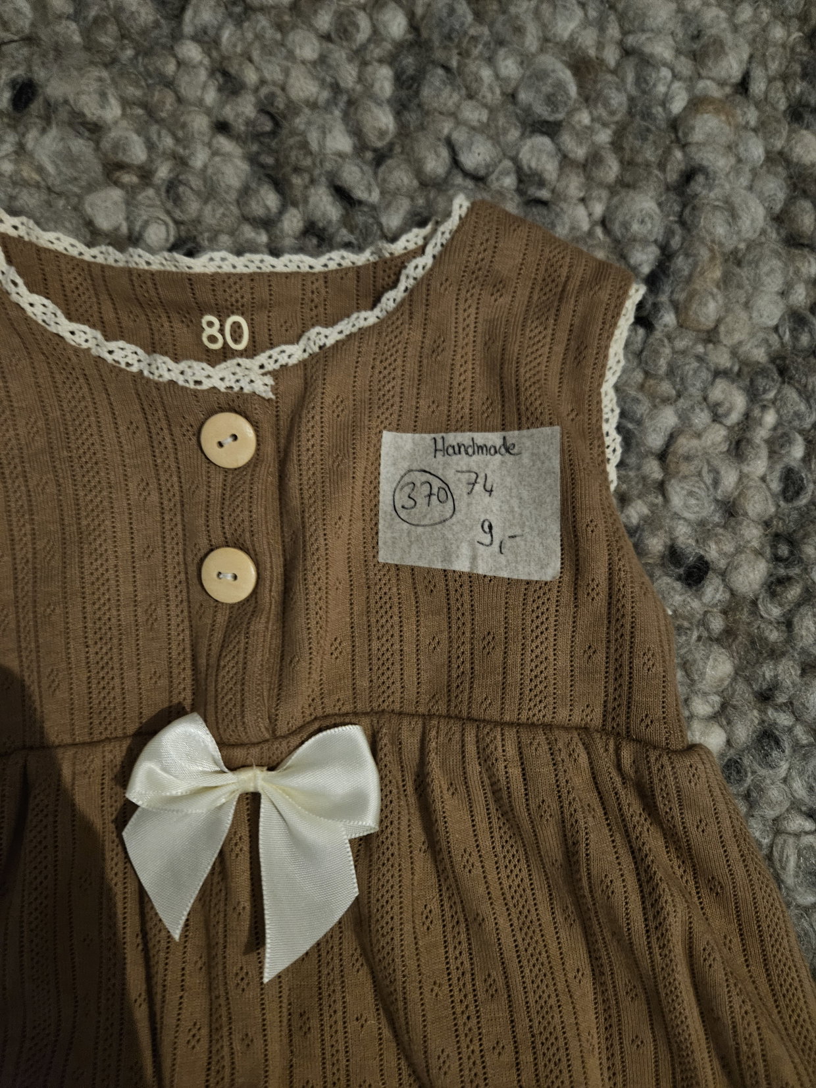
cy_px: 544
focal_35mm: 23
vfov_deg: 73.9
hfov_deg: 58.9
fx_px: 723
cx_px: 408
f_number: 1.8
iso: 1000
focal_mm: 5.4
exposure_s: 1/25
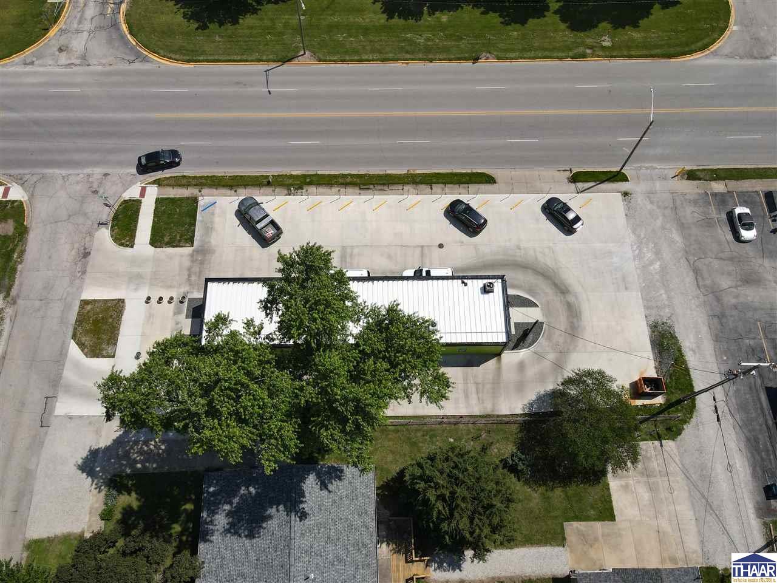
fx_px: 539
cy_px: 292
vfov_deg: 56.8
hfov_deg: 71.6
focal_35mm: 24
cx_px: 388
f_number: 2.8
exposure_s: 1/1000
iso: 100
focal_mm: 4.5
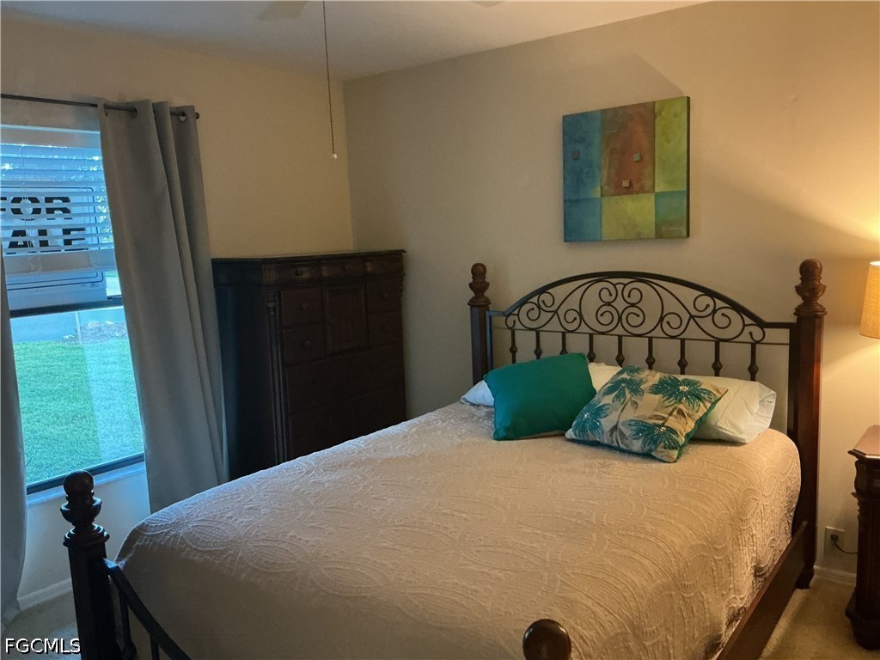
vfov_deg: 48.2
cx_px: 440
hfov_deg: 61.7
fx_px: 737
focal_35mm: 29
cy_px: 330
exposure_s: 1/30
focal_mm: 3
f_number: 1.8
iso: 400
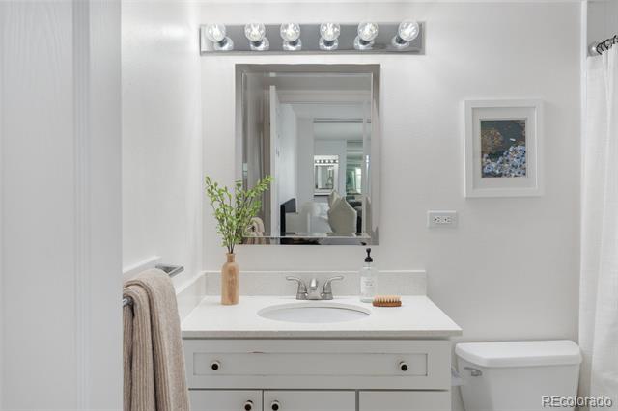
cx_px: 309
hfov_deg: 62.0
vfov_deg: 43.6
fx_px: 515
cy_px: 206
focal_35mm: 30
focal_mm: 30
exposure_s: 1/8
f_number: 8
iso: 250
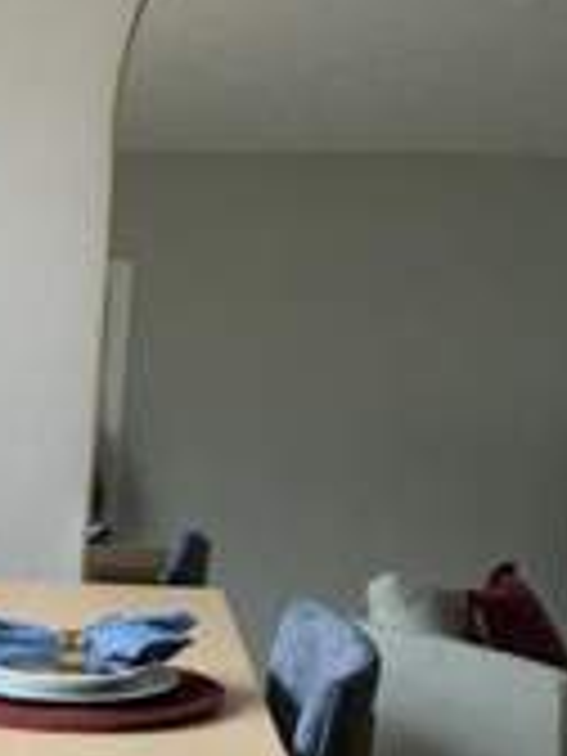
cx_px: -279
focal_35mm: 99
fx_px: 2162
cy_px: 770
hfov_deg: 14.0
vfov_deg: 19.2
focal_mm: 4.25
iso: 64
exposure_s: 1/121
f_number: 1.8
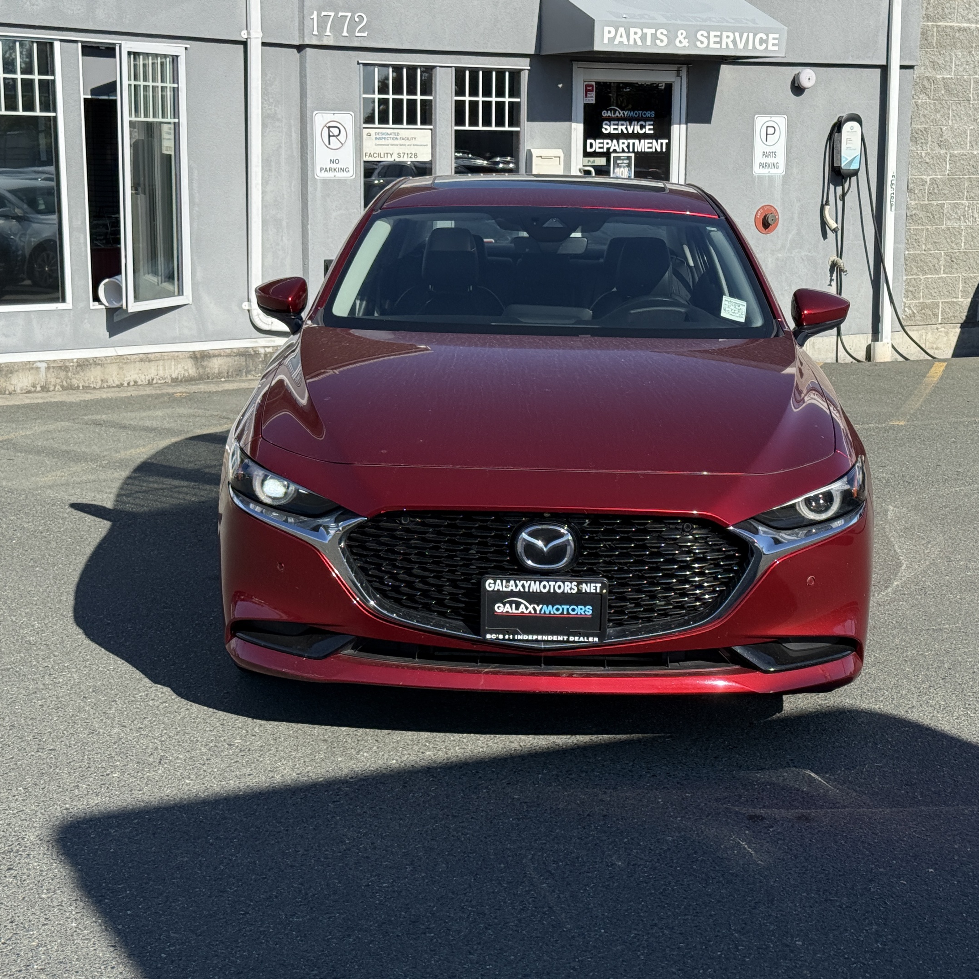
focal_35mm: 57
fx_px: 1824
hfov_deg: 30.0
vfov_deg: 30.0
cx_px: 502
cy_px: 491
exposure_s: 1/4329
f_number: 1.78
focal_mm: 6.76
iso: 64
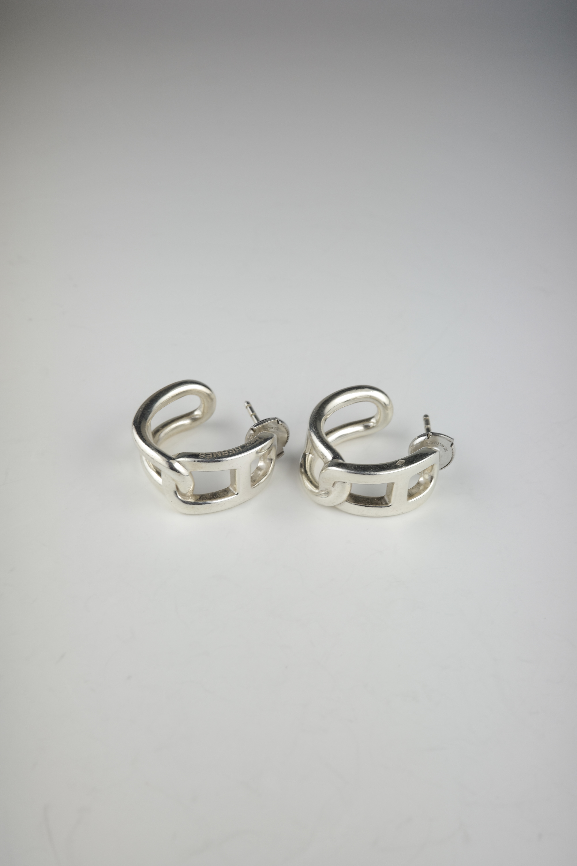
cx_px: 288
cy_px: 433
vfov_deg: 48.5
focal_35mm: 40
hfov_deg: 33.4
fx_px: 962
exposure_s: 1/30
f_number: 9
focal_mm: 26
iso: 100
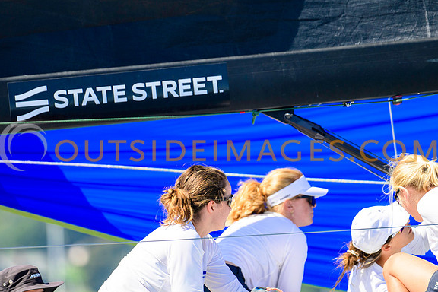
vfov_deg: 2.3
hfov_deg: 3.4
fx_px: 7348
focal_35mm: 604
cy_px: 146
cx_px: 218
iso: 250
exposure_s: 1/1000
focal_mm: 400
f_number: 4.5
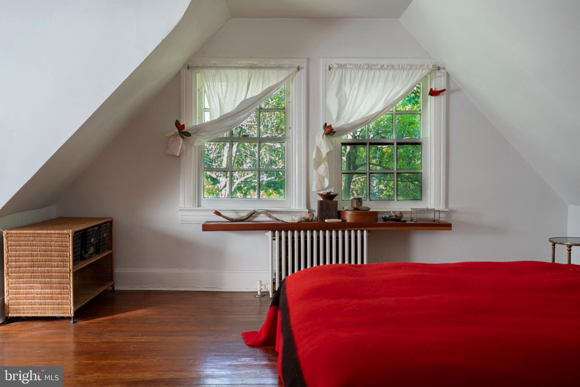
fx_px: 564
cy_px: 194
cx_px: 290
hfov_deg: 54.4
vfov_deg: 37.8
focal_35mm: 35
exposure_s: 1/125
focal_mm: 35
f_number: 2.8
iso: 800
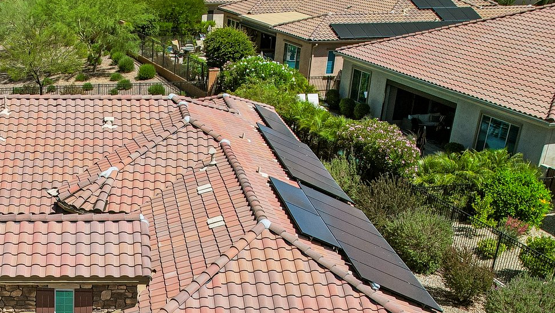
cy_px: 389
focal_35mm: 49
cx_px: 80
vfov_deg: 22.3
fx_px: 721
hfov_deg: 39.7
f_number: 2.8
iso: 100
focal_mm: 8.4
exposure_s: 1/180
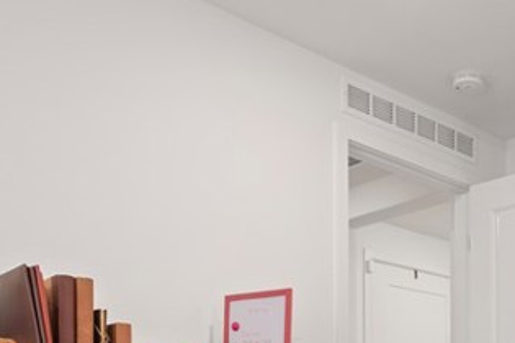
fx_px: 744
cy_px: 455
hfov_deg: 35.8
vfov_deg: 22.9
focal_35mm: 52
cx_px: 468
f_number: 6.3
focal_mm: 16
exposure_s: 1/20
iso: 1600
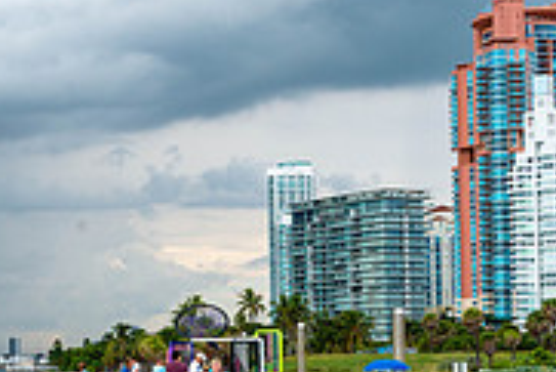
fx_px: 1437
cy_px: 330
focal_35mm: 93
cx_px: -233
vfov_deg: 14.6
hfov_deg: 19.6
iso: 100
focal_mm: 29
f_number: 11
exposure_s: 1/80
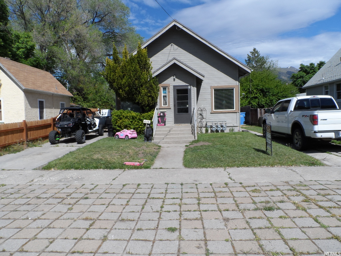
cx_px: 170
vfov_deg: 56.8
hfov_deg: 71.6
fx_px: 236
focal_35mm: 24
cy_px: 128
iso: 80
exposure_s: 1/750
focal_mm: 4
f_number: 4.5
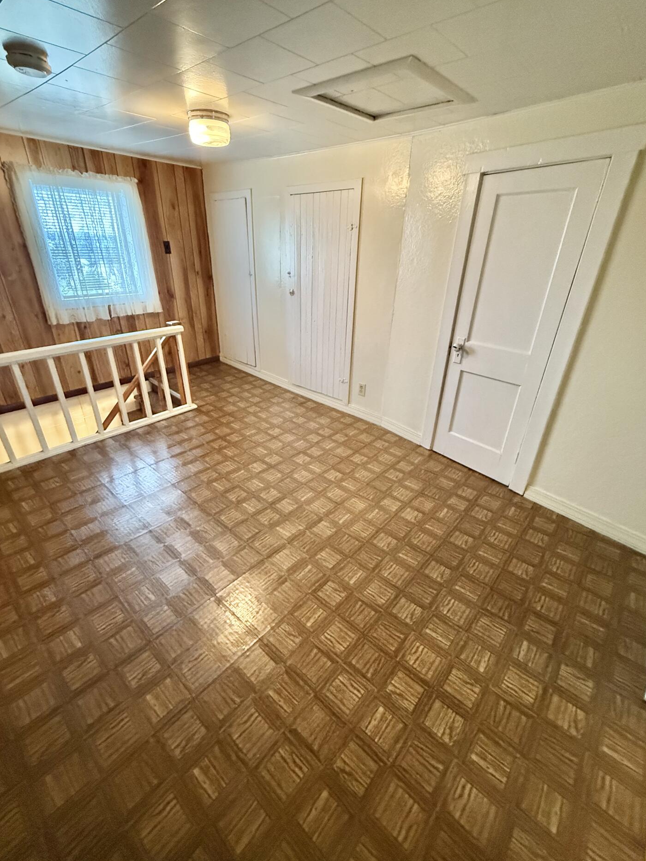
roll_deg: -0.7
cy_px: 434
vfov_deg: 98.2
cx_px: 309
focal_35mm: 15
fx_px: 373
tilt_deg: -24.0
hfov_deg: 81.7
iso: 1000
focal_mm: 2.22
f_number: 2.2
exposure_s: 1/60
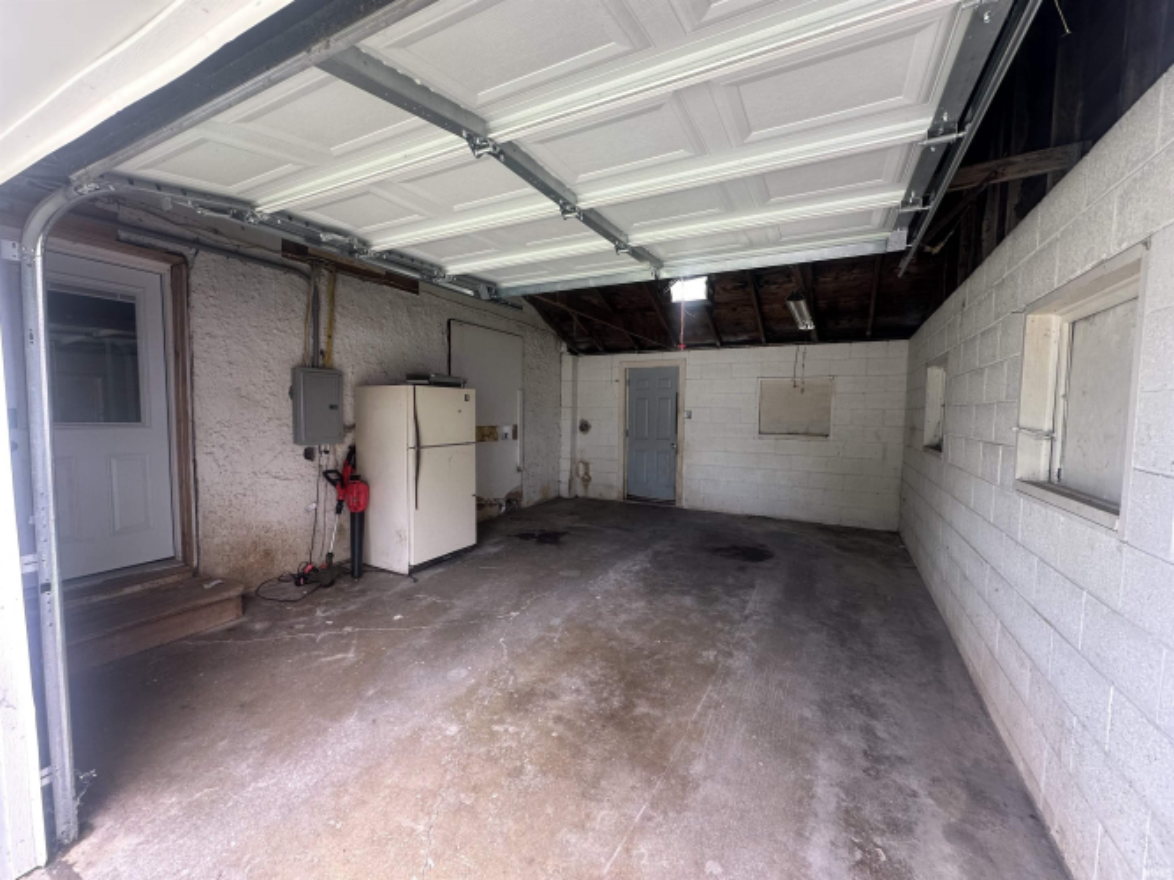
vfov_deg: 85.7
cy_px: 440
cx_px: 587
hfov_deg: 102.1
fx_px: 475
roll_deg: -0.7
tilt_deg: -2.2
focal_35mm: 14
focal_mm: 2.22
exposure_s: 1/99
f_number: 2.2
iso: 80
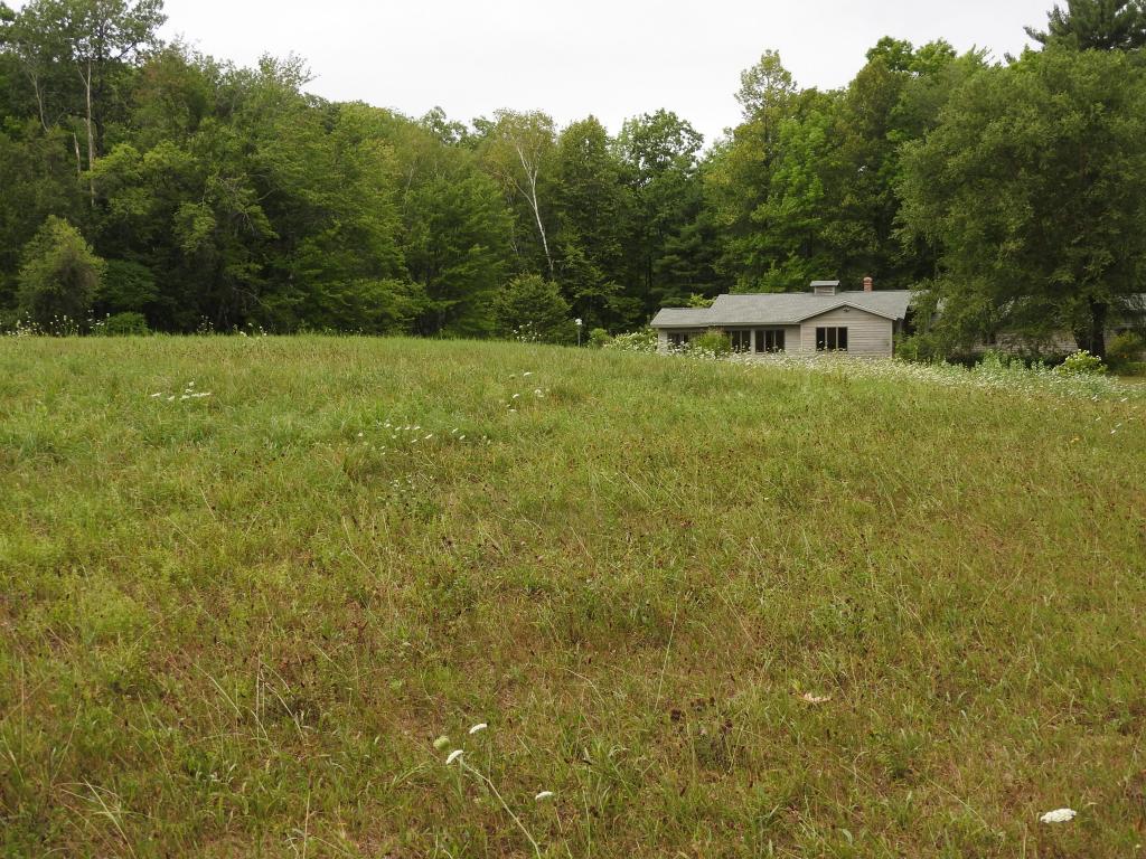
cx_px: 573
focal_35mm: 45
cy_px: 430
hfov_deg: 42.1
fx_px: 1490
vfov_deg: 32.2
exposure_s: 1/320
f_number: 4
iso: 100
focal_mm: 8.1
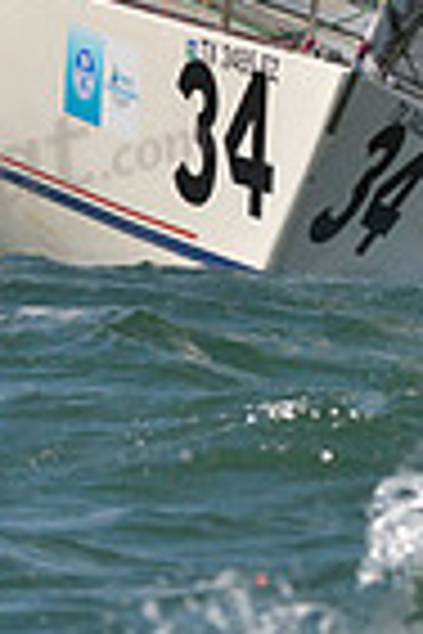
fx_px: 14539
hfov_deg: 1.7
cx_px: 443
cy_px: -549
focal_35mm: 825
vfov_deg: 2.5
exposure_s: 1/1250
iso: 200
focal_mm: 200
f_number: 6.3
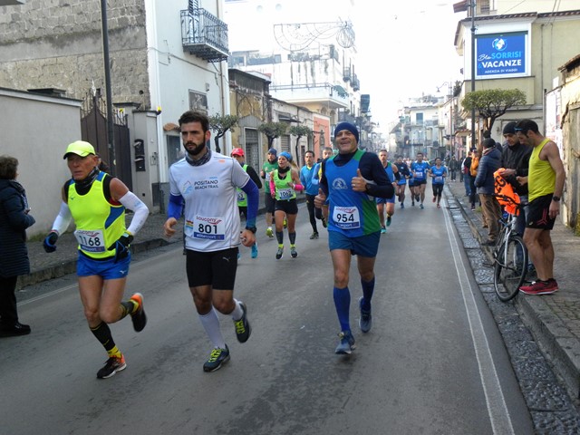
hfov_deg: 45.8
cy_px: 218
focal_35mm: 41
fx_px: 687
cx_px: 290
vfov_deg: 35.1
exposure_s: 1/270
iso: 310
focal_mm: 7.3
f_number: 3.2
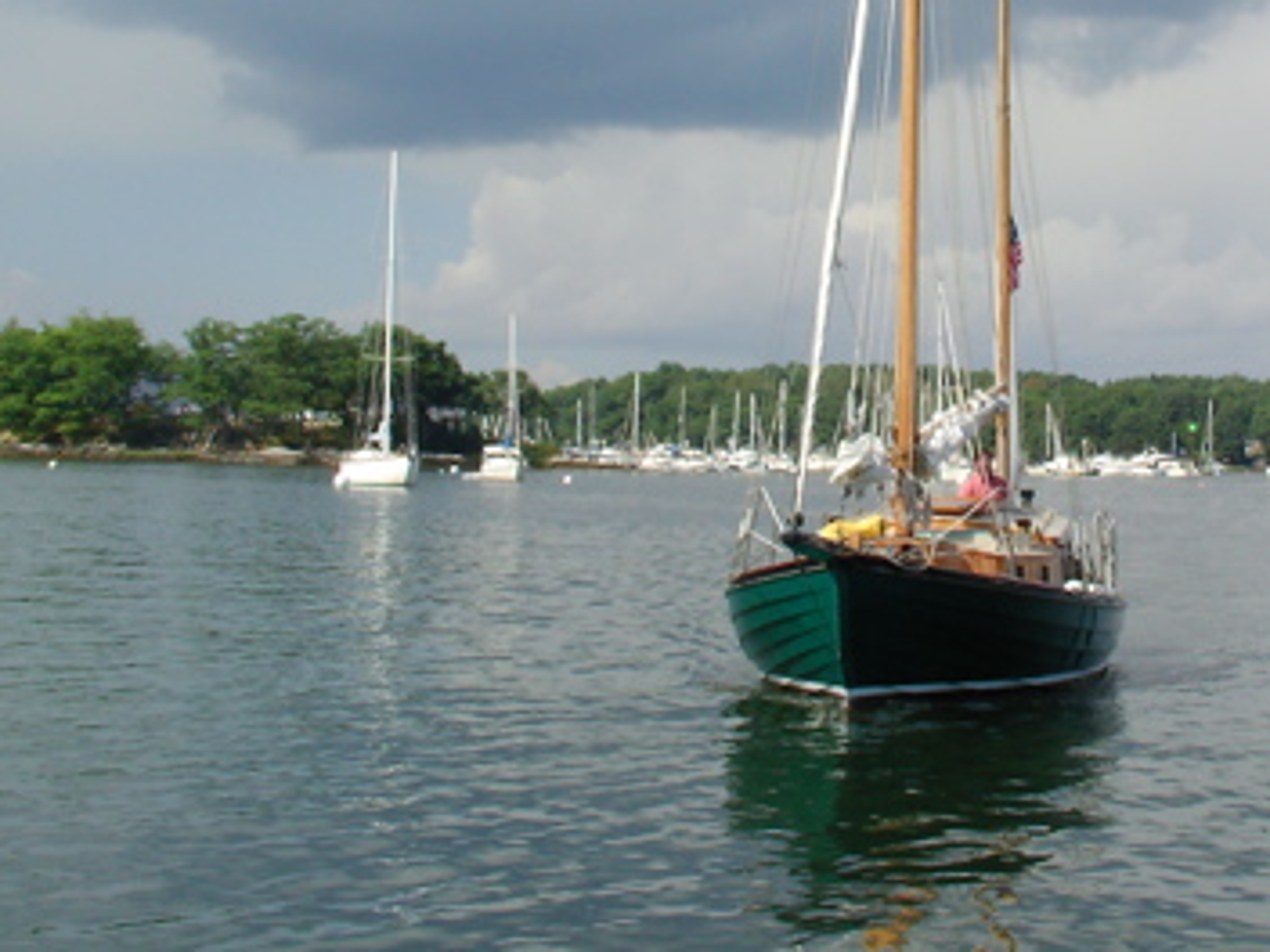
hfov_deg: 28.0
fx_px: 2531
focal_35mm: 69
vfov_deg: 20.9
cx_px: 859
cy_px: 123
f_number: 6.7
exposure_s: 1/319
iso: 50
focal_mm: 5.8
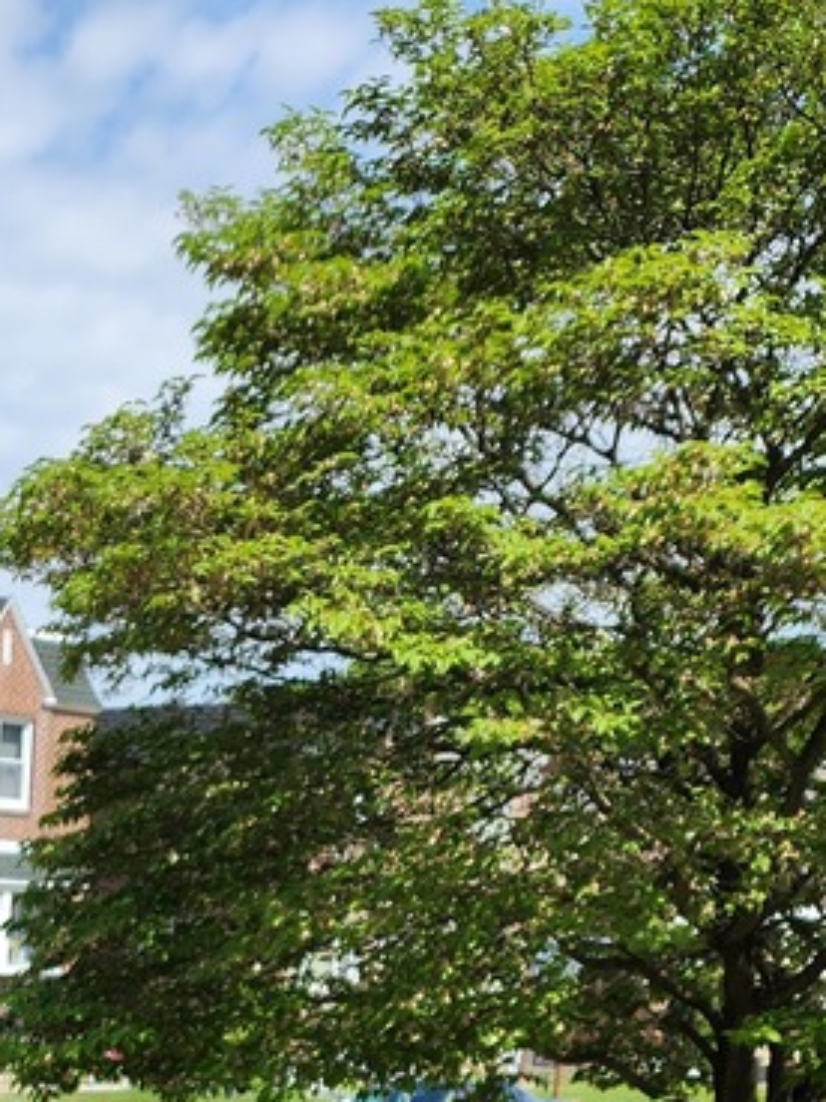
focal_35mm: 75
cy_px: 1608
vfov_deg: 22.0
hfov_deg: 18.3
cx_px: -248
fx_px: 2386
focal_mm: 6.4
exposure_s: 1/705
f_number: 1.8
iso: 12
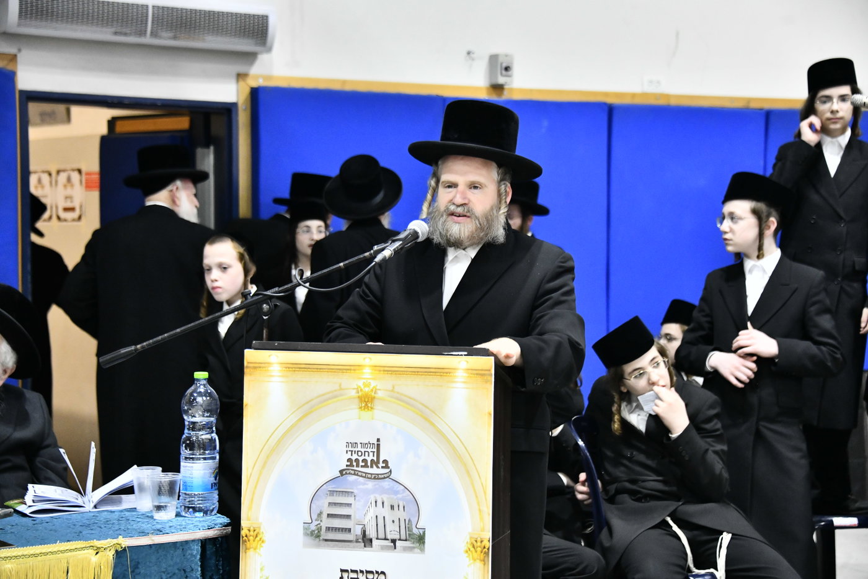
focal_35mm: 82
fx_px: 1977
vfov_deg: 16.6
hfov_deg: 24.8
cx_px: 434
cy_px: 290
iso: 2500
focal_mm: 82
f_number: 5
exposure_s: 1/250
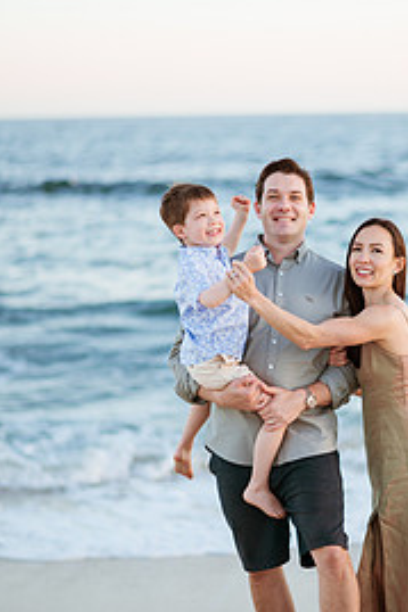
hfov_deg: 14.0
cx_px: 315
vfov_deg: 21.0
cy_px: 314
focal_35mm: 97
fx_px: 1651
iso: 100
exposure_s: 1/800
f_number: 1.4
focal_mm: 58
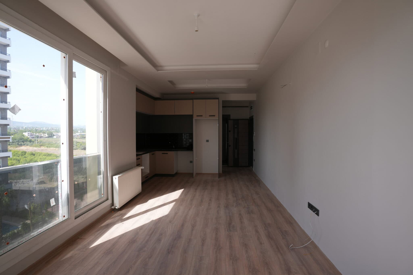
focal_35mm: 17
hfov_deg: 93.3
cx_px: 206
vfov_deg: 70.4
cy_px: 138
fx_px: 195
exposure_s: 1/125
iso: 100
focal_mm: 17
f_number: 5.6
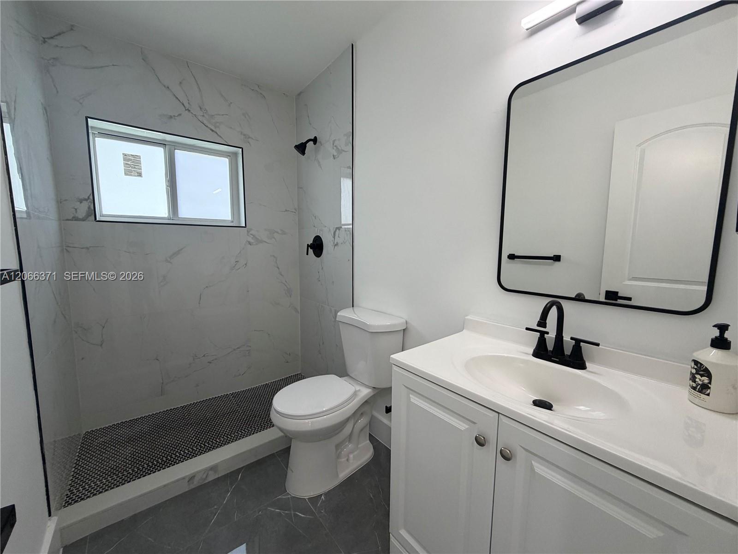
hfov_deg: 102.1
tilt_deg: -7.0
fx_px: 298
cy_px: 277
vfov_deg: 85.7
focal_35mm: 14
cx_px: 369
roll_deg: -0.6
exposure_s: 1/120
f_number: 2.2
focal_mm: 2.22
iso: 200
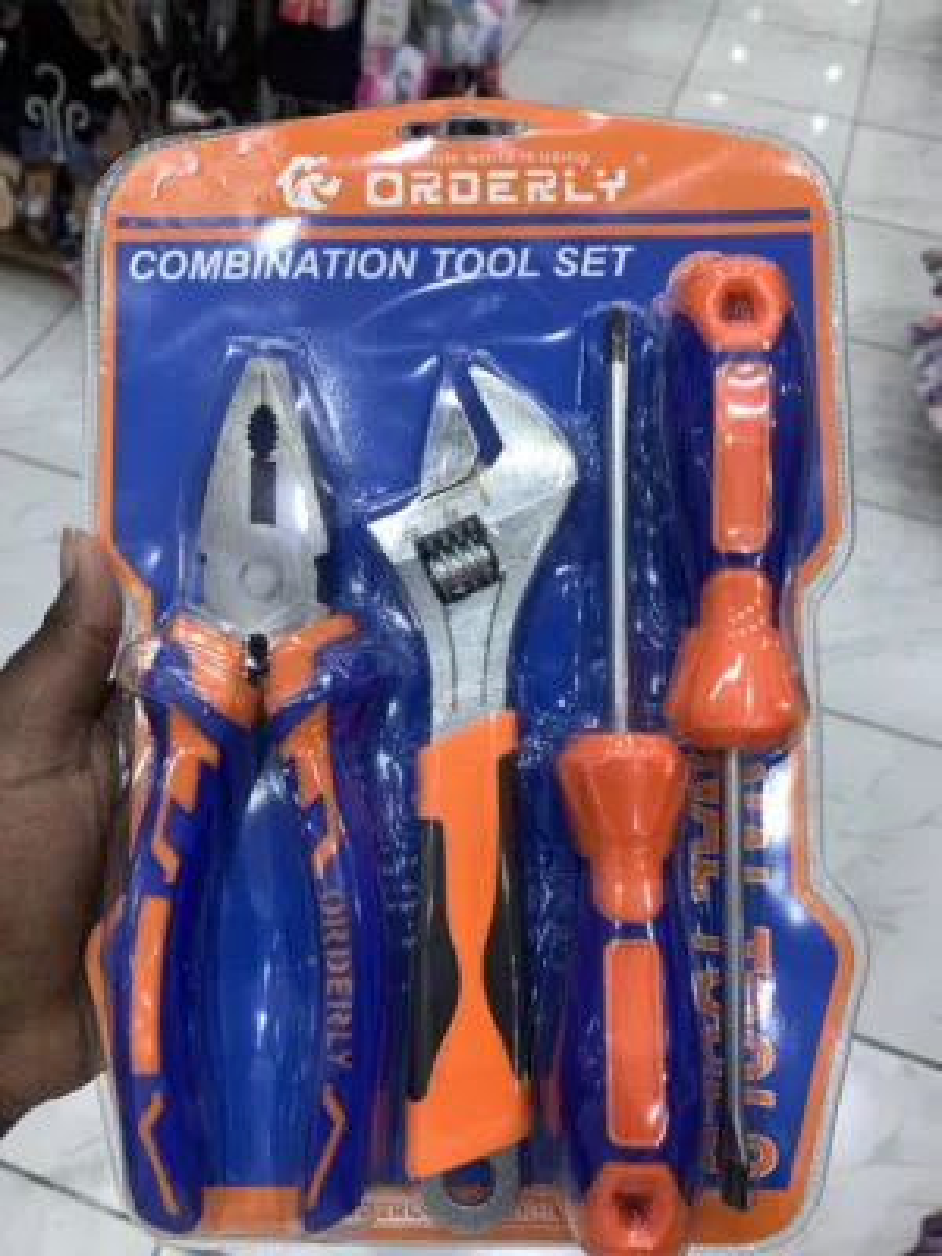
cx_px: 471
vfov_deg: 67.3
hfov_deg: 53.1
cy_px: 628
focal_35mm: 26
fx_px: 943
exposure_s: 1/100
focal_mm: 4.25
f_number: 1.8
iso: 25
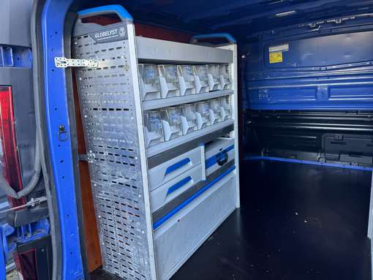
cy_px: 140
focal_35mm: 24
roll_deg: +4.3
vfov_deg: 56.9
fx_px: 259
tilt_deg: -15.3
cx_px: 186
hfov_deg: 71.6
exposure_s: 1/121
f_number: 1.78
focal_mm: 6.86
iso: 100
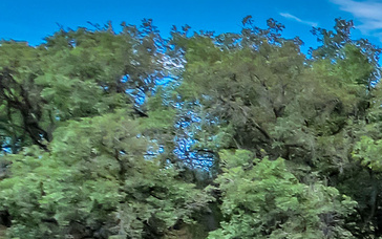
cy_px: 479
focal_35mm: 126
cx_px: 1066
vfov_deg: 9.7
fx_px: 1313
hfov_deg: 11.6
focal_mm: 8.38
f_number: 2.8
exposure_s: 1/200
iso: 130
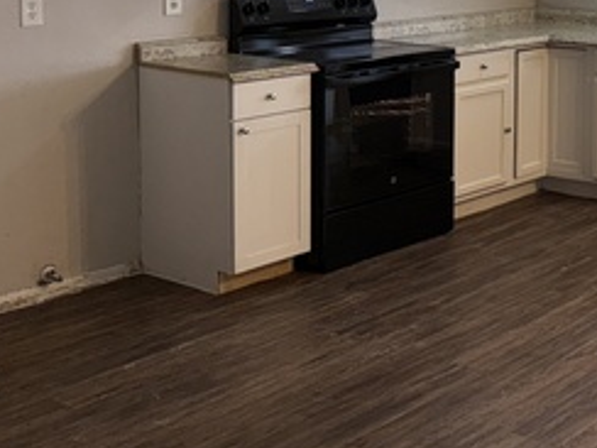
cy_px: -29
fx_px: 1087
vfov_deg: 22.2
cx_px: 714
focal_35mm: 63
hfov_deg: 27.2
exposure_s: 1/120
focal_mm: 6.76
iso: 80
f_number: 1.78
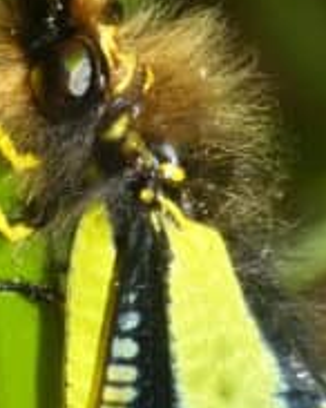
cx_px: 83
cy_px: 107
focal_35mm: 393
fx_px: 4748
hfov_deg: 3.9
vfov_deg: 4.9
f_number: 6.3
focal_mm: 13
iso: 100
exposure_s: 1/2000
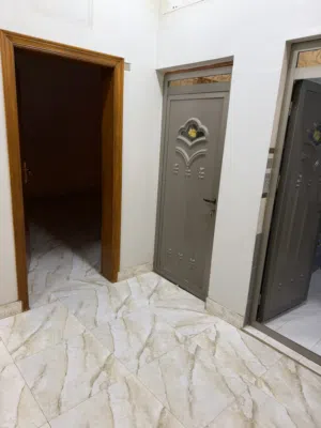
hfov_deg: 56.8
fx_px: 297
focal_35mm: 24
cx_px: 160
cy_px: 214
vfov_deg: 71.6
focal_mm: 6.76
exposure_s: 1/100
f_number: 1.78
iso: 100
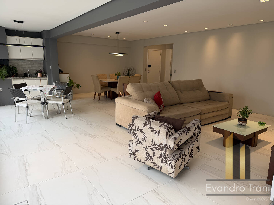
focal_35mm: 24
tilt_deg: -11.5
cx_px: 137
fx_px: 190
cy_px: 102
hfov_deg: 71.6
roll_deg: -0.7
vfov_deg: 56.8
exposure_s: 1/194
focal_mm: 6.76
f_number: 1.78
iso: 64
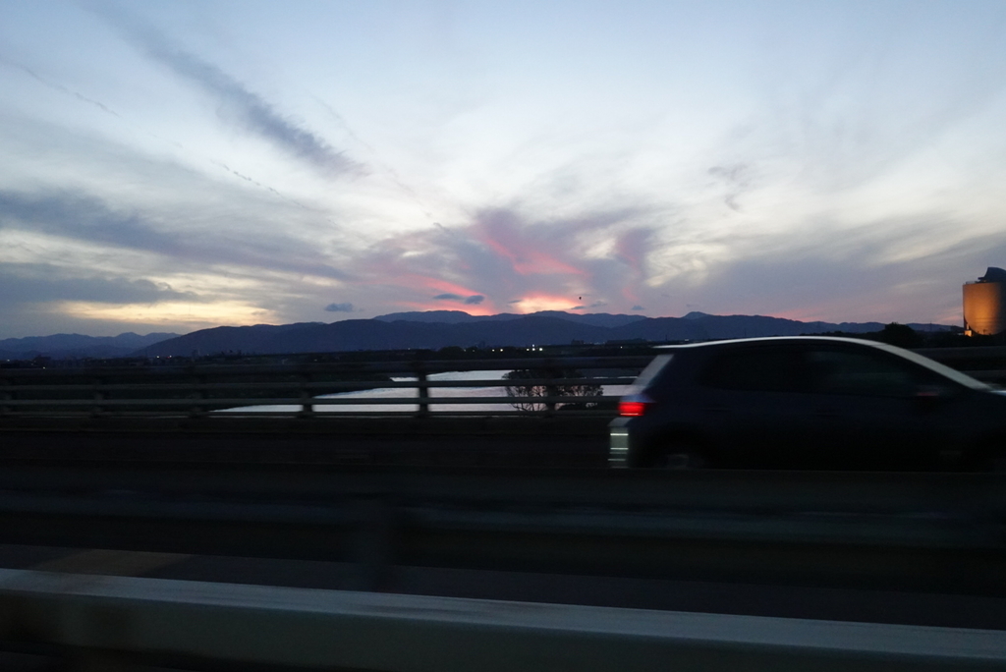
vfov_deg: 38.9
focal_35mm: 34
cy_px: 336
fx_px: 951
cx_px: 503
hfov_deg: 55.8
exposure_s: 1/125
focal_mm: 12.51
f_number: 3.5
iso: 2500
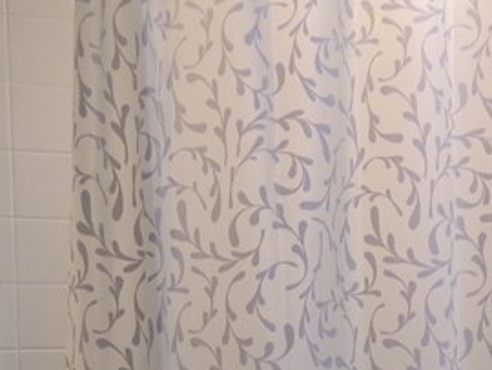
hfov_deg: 21.0
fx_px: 1295
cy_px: 490
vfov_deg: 15.4
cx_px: 452
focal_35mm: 91
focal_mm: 4.3
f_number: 3.7
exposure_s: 1/17
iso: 217
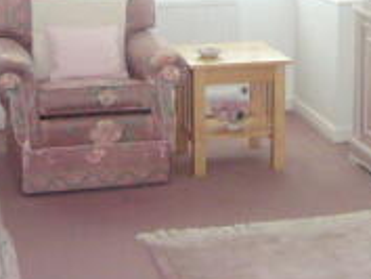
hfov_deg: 21.0
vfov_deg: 16.0
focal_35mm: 92
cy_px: 79
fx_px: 987
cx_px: 309
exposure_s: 1/30
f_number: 2.8
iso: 320
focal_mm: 4.6
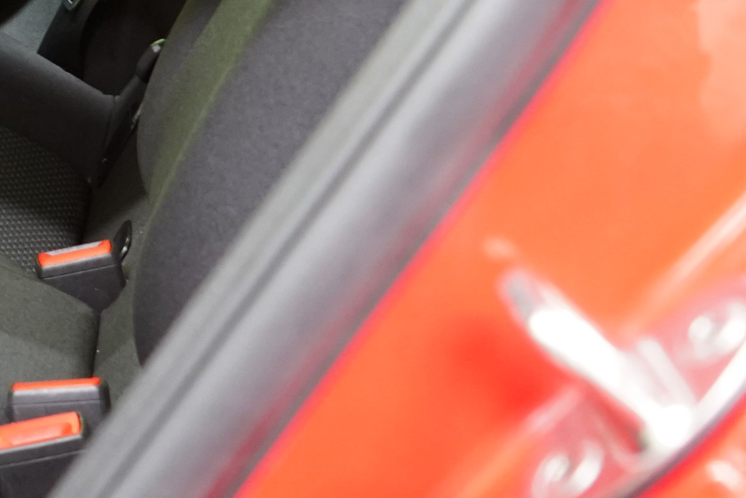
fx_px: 2259
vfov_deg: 12.2
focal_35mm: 109
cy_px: -125
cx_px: -442
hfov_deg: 16.7
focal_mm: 28
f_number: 5
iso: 2500
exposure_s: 1/13
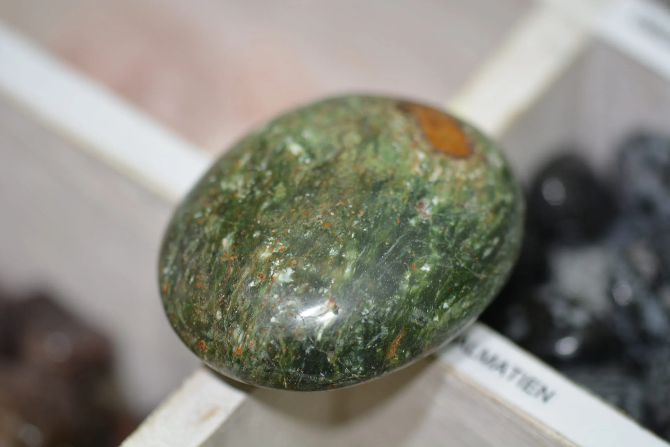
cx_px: 335
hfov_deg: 13.0
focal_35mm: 158
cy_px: 224
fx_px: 2932
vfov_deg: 8.7
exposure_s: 1/200
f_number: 3.5
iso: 180
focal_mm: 105
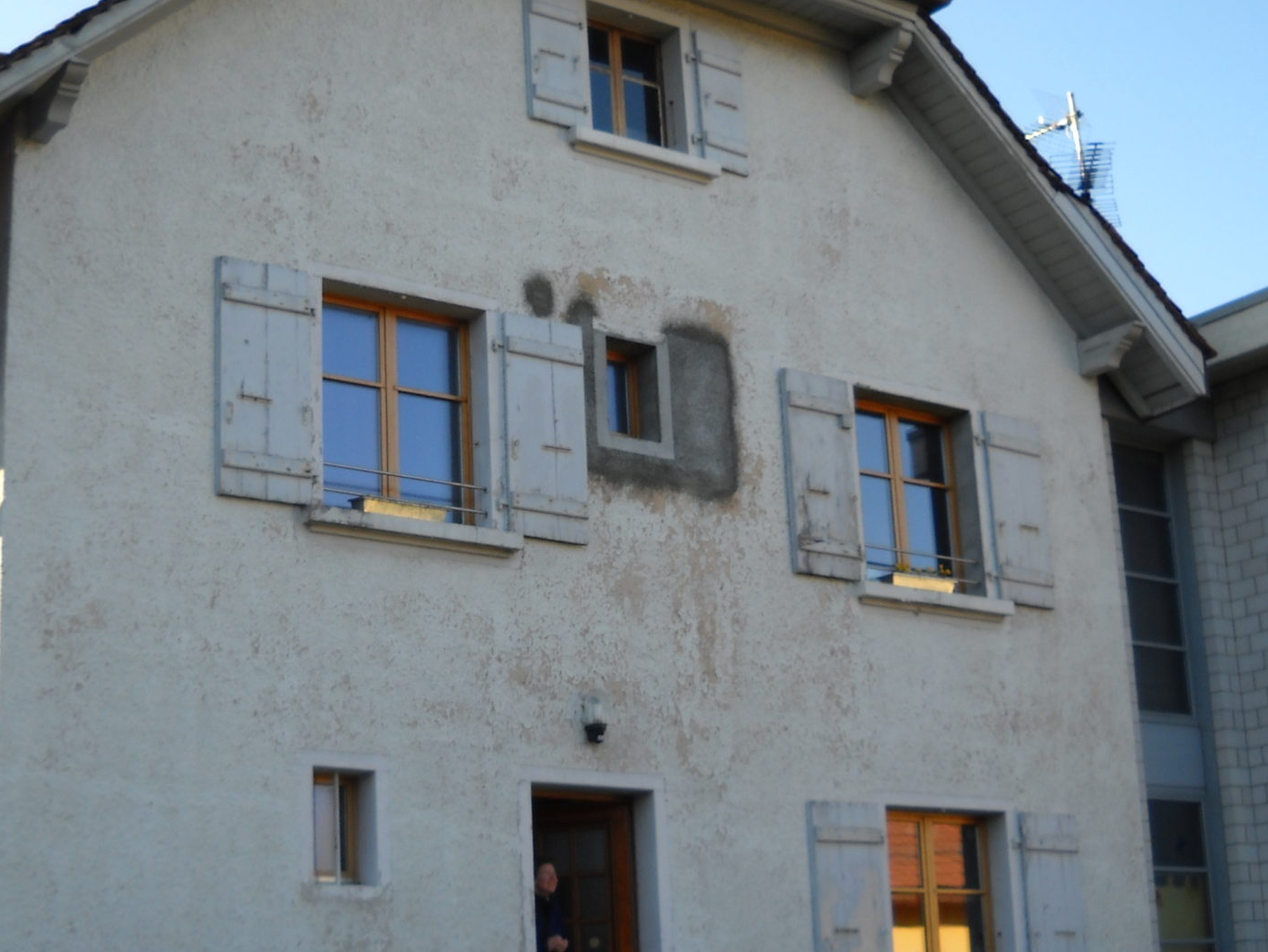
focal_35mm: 60
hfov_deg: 32.1
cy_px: 529
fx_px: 2198
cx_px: 561
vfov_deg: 24.4
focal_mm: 6.72
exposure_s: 1/228
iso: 64
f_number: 3.1
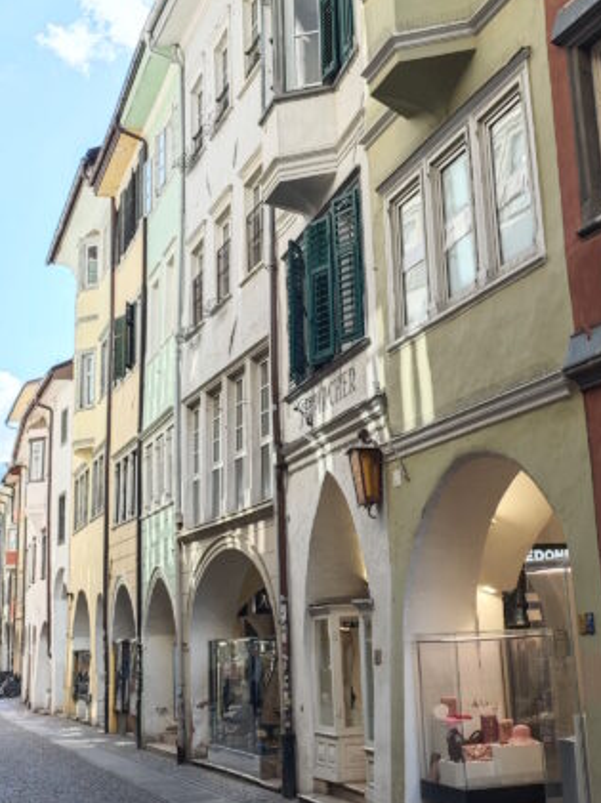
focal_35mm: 56
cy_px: 229
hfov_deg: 26.0
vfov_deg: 33.9
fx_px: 1298
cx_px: 364
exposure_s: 1/101
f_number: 2.8
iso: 80
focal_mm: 8.72
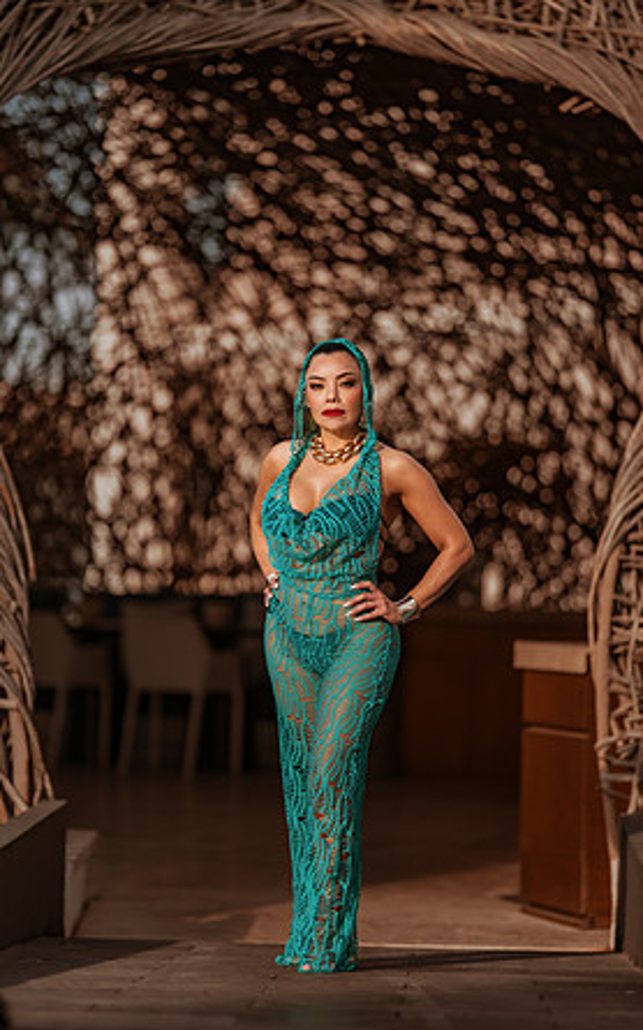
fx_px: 3899
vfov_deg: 15.0
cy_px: 512
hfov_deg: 9.4
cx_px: 328
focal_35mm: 139
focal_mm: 135
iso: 80
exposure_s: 1/3200
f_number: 1.8
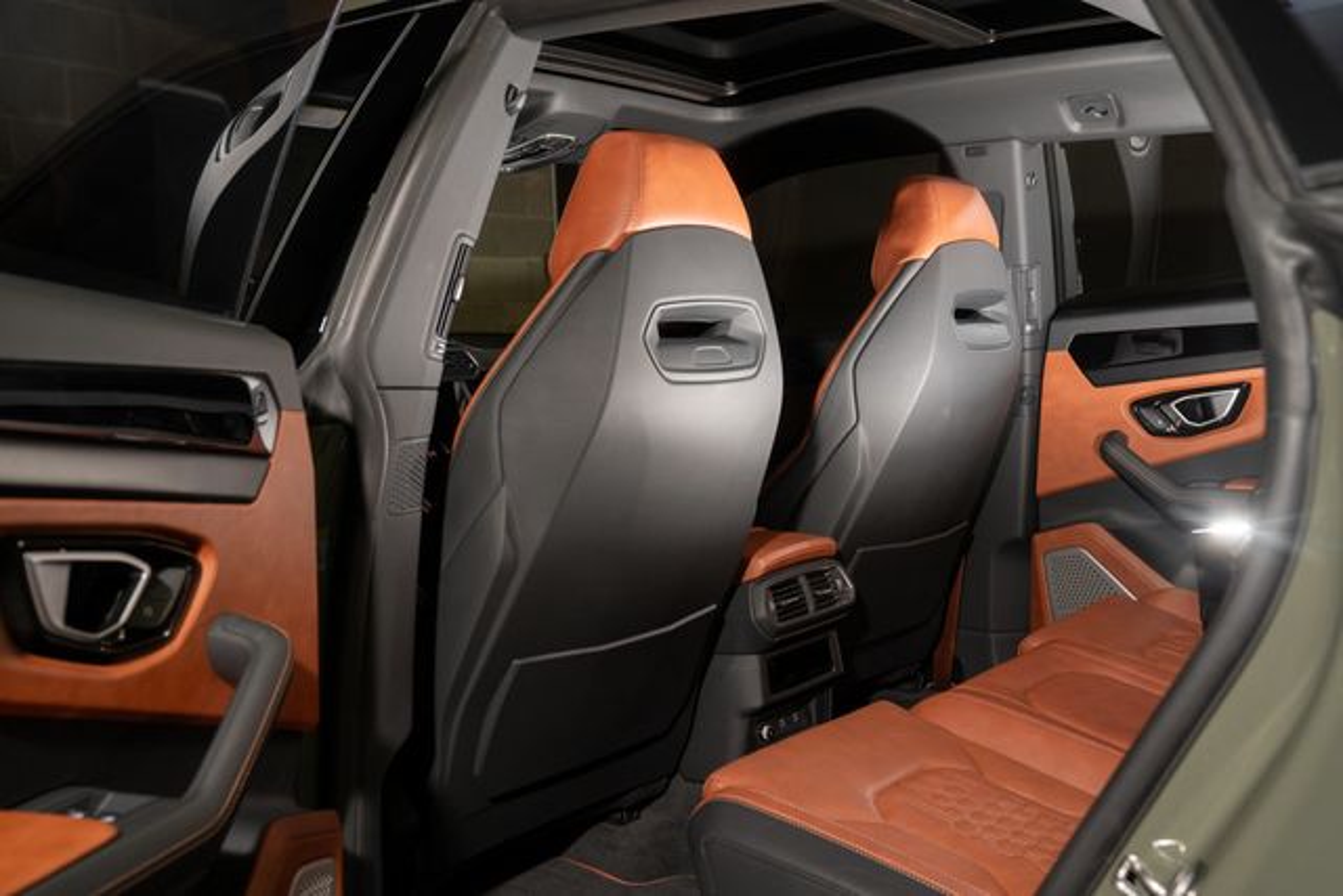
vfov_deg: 36.9
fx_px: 1343
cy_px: 448
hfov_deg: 53.1
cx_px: 672
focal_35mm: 36
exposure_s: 1/50
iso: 400
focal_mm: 36
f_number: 5
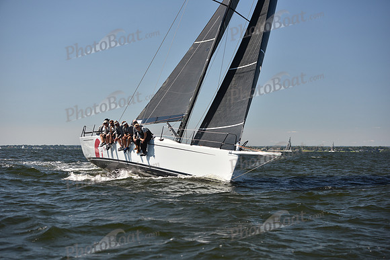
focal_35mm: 70
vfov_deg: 19.5
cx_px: 195
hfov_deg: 28.8
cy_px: 130
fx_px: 758
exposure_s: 1/1000
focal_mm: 70
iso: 250
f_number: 4
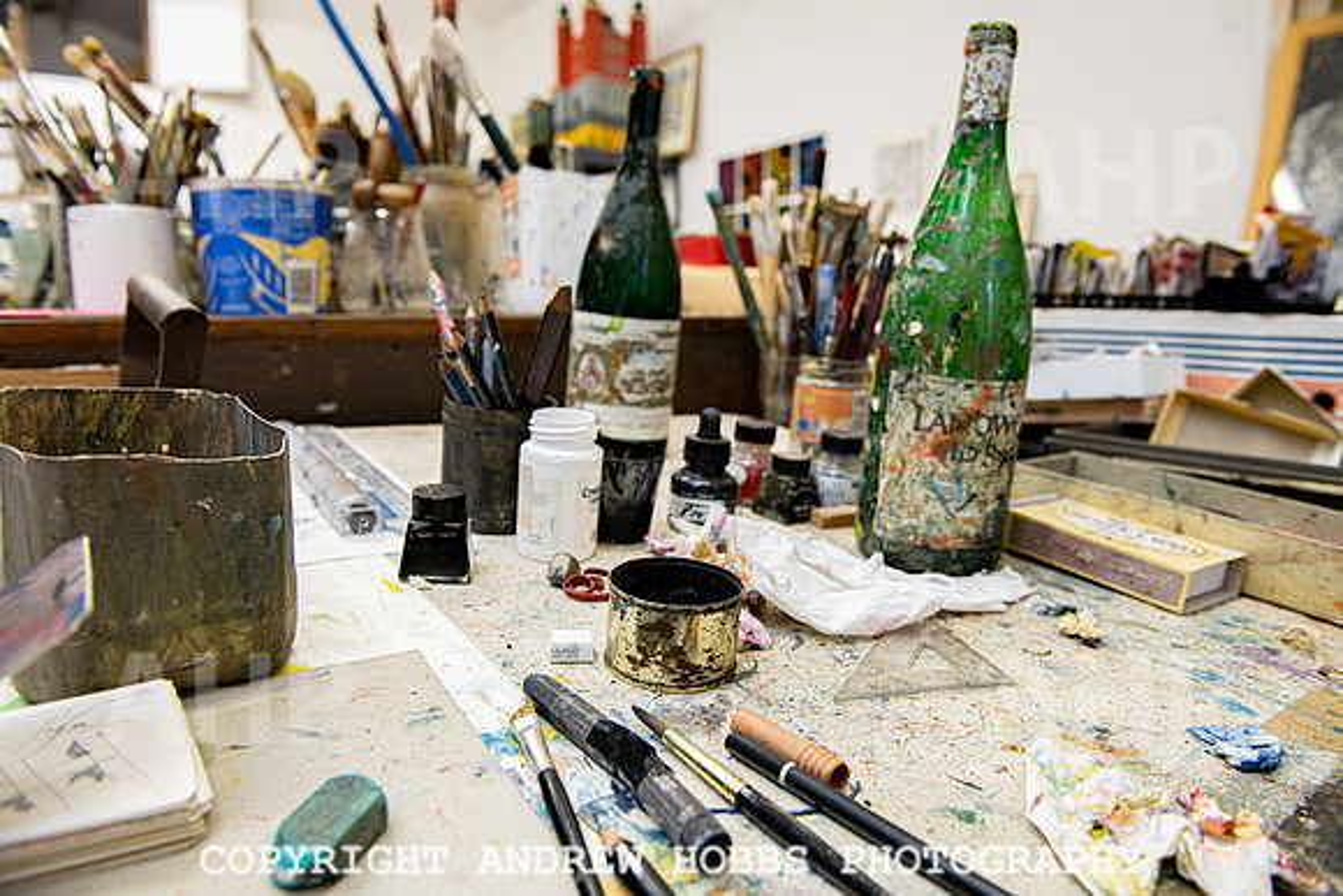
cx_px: 672
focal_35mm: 24
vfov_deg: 53.2
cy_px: 448
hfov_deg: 73.7
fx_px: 896
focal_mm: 24
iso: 64
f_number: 5.6
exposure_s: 1/4
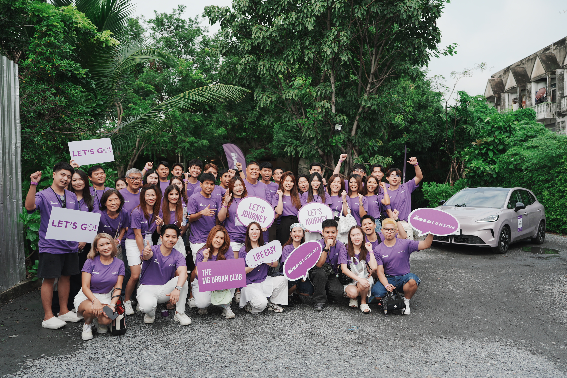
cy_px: 189
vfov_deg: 46.4
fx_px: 441
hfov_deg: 65.5
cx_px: 284
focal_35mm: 28
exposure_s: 1/2500
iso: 125
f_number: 2
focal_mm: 28
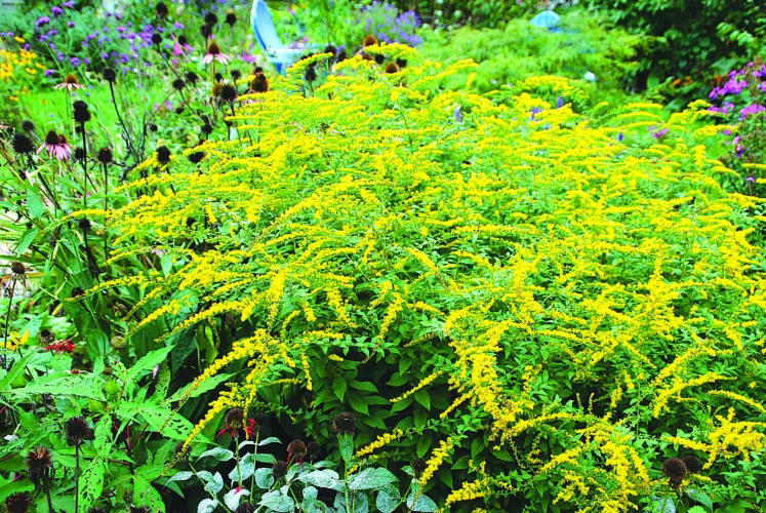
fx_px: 895
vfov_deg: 32.0
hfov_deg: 46.3
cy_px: 256
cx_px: 383
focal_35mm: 42
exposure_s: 1/125
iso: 200
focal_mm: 28
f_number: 5.6
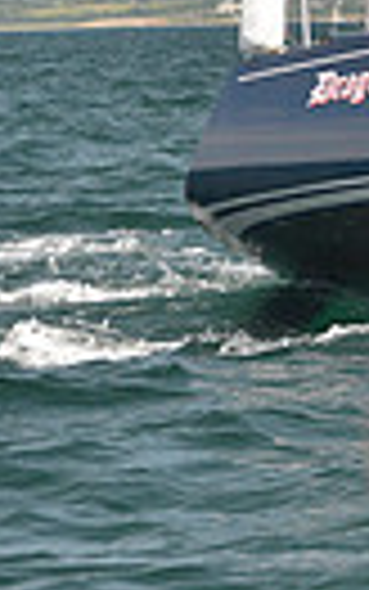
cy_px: 88
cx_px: 1220
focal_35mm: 316
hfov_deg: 4.0
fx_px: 5079
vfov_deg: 6.6
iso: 400
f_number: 4.5
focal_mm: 70
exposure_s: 1/800
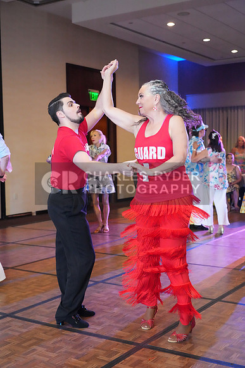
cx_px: 122
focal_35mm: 49
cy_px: 184
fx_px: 500
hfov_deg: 27.5
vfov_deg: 40.3
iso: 12800
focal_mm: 49
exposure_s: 1/400
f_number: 4
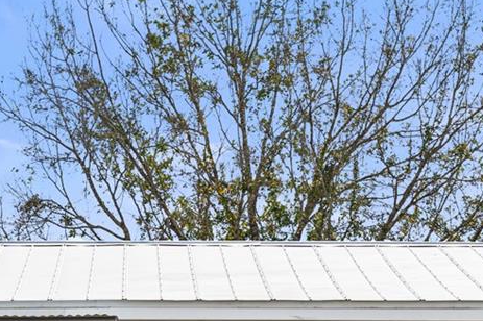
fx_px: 2132
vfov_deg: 8.4
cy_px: 512
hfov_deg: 12.9
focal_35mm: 159
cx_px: 214
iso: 50
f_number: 7.1
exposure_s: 1/30
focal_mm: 46
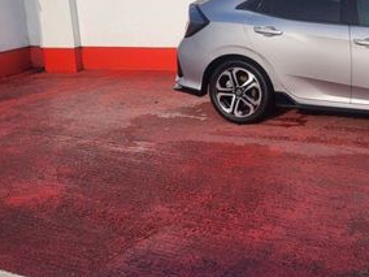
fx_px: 586
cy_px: 74
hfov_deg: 32.3
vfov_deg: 26.3
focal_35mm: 55
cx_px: 364
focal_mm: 5.4
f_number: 1.8
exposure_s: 1/2175
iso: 40
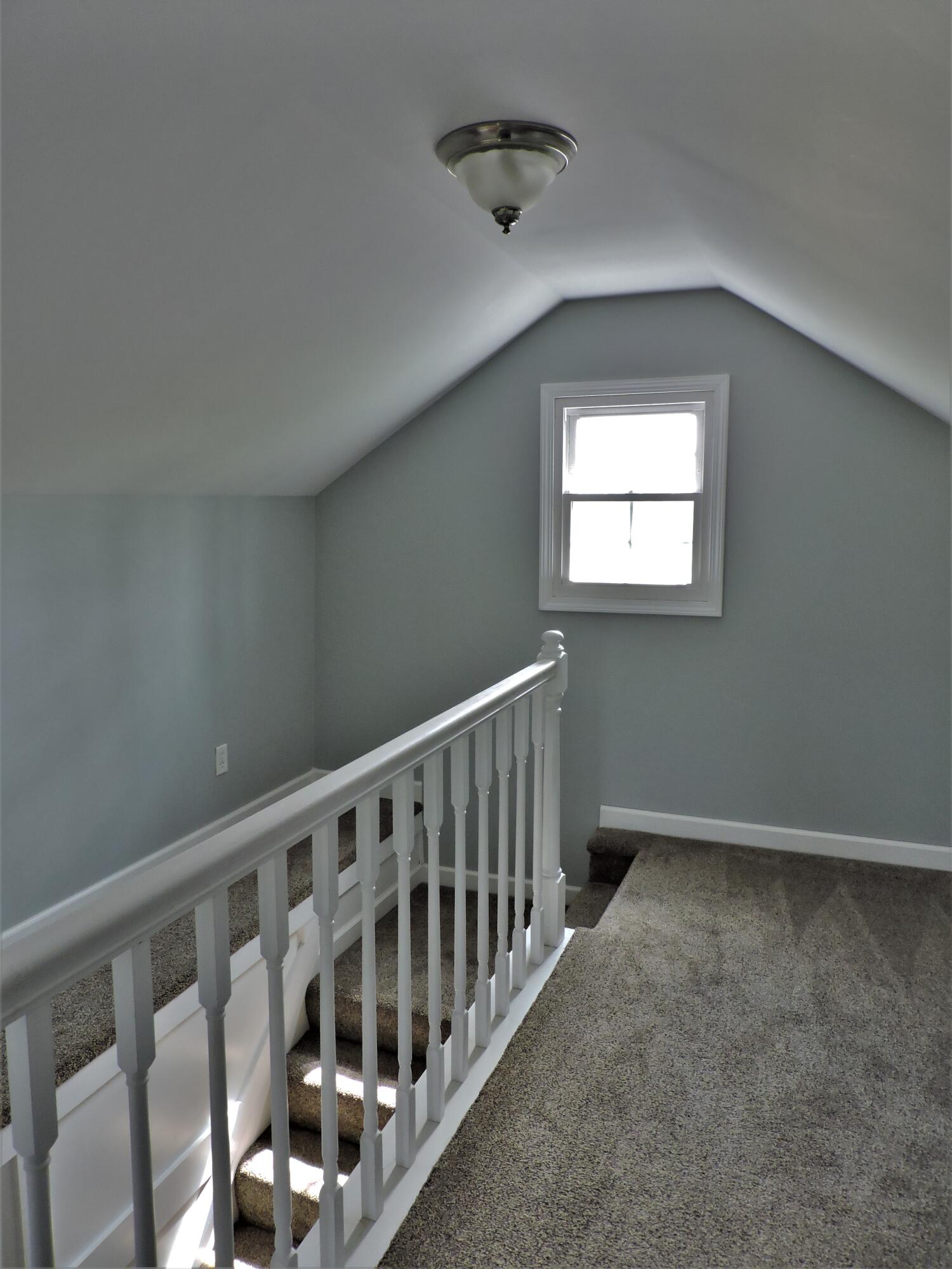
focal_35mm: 24
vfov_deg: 71.6
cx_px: 476
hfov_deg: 56.8
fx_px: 880
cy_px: 634
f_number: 3
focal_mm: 4.3
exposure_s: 1/30
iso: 280
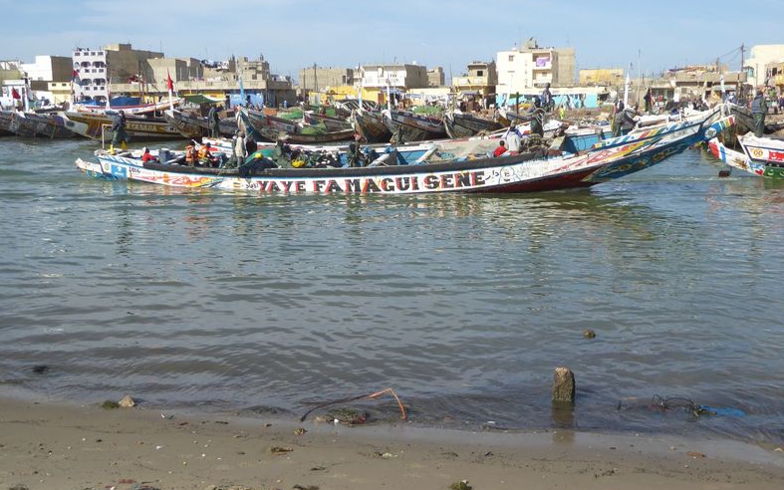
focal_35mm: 42
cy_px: 209
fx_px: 897
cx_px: 397
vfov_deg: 30.5
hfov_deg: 47.2
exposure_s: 1/800
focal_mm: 6.7
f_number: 3.7
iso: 80
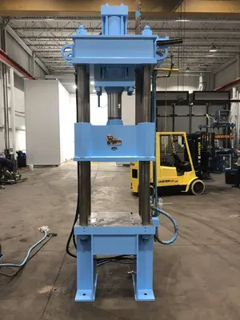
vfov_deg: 63.4
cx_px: 120
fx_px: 259
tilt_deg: -3.5
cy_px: 160
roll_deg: +0.2
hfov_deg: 49.7
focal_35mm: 28
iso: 32
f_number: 1.8
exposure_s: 1/30
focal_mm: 4
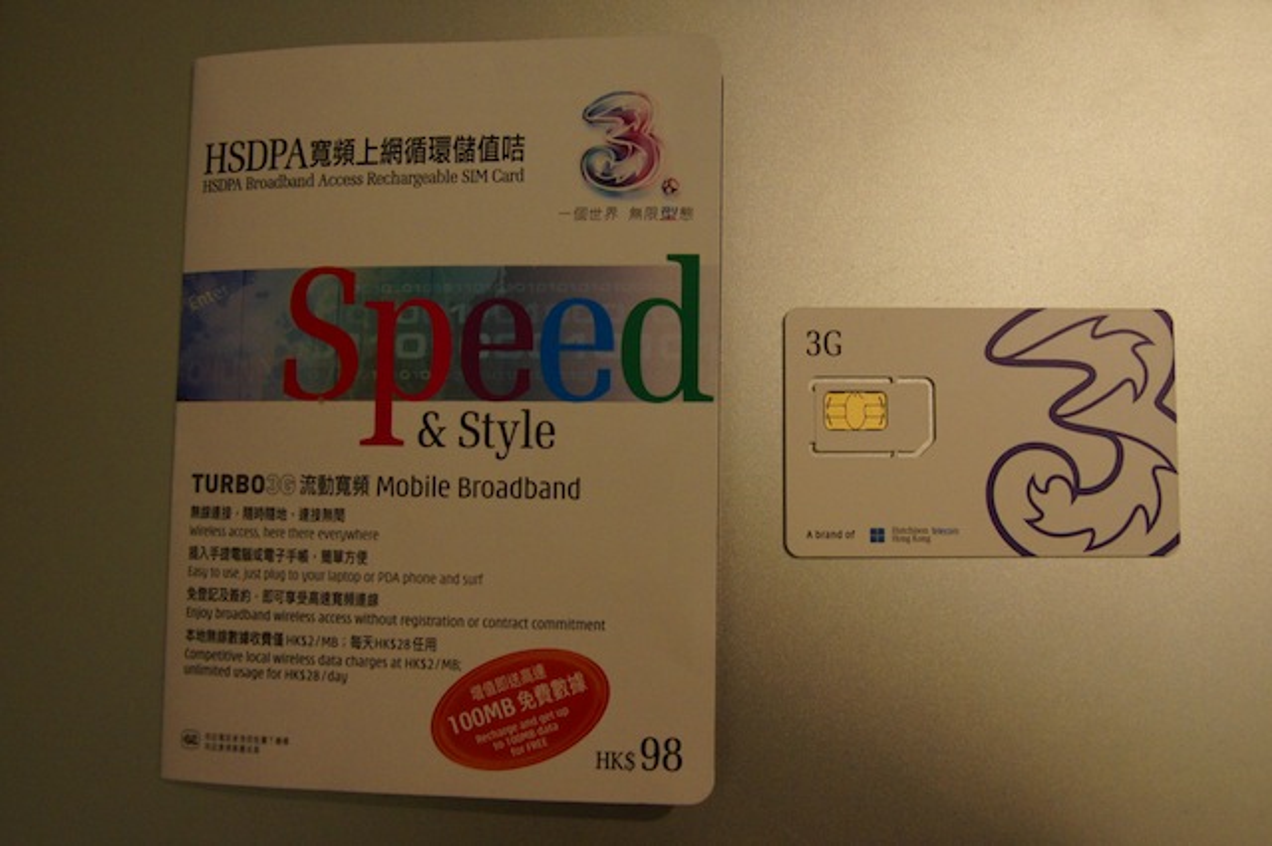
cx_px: 636
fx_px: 1271
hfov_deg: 53.2
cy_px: 423
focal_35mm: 36
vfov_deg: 36.8
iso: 1600
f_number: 8
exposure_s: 1/20
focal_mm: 24
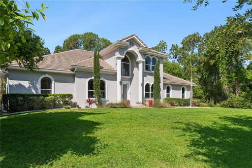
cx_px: 126
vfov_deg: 57.7
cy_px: 84
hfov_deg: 79.2
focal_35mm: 22
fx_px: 152
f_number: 3.5
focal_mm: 14.5
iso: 125
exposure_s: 1/2000
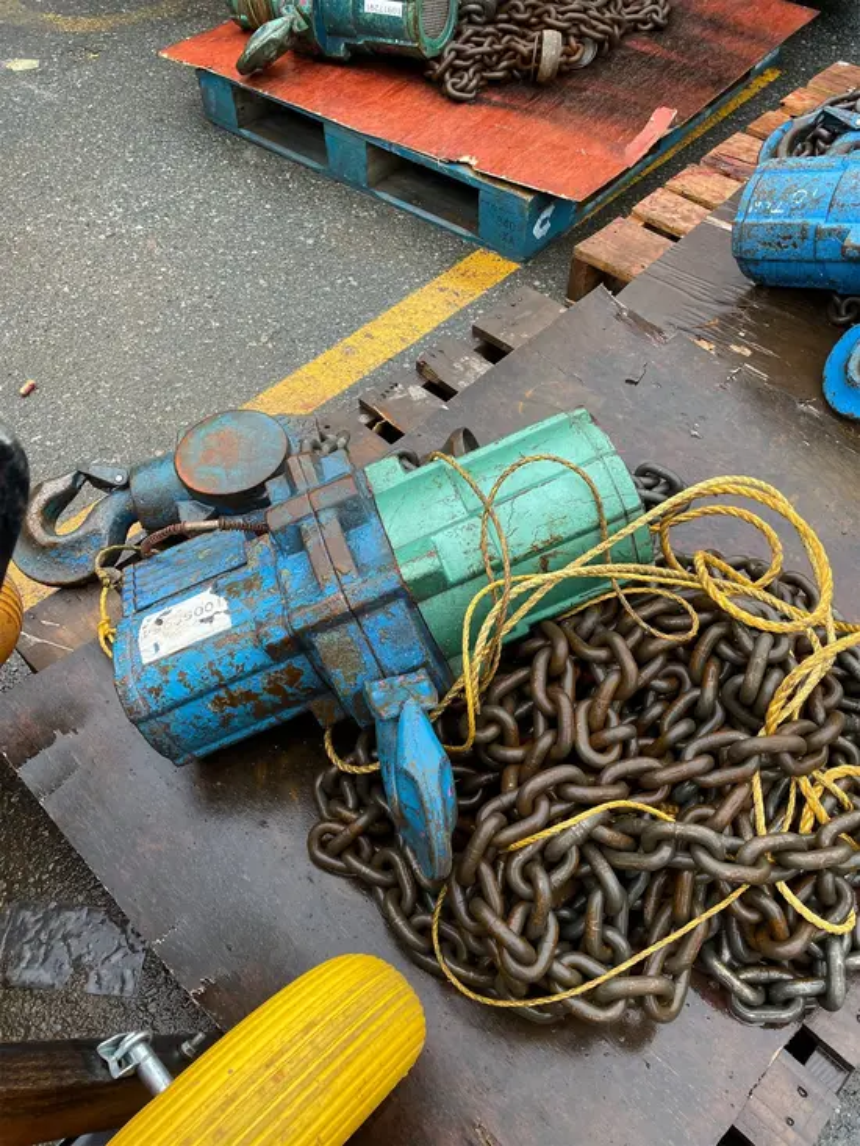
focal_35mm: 26
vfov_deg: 67.3
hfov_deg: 53.1
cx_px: 430
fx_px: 861
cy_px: 573
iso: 80
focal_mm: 4.2
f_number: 1.6
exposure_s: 1/121
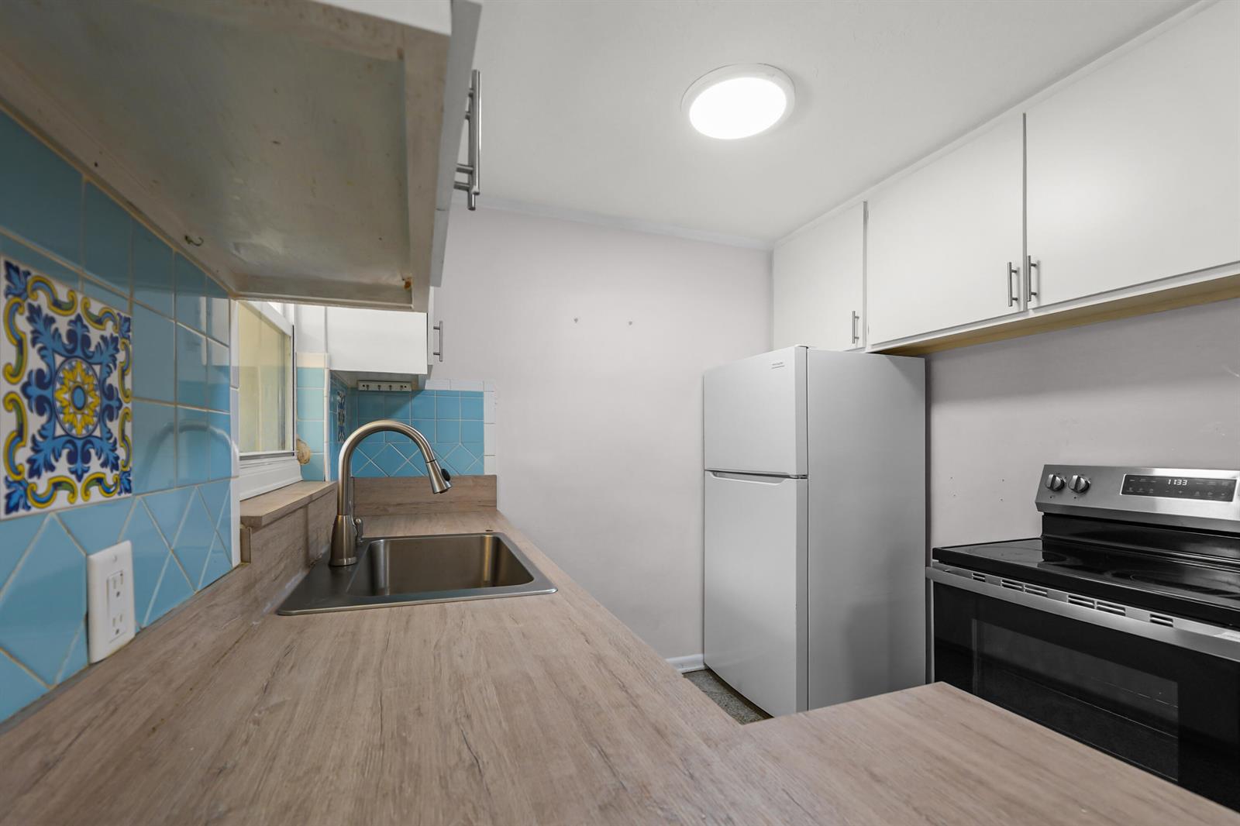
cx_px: 620
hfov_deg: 100.4
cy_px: 413
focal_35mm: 15
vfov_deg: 77.3
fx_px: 517
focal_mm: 10
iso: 160
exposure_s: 1/30
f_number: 4
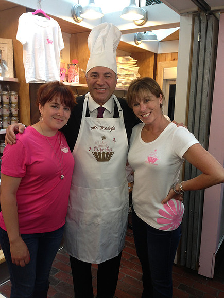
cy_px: 149
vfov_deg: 55.4
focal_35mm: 33
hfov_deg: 42.9
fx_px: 285
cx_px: 112
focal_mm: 4.13
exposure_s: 1/40
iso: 64
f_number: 2.4
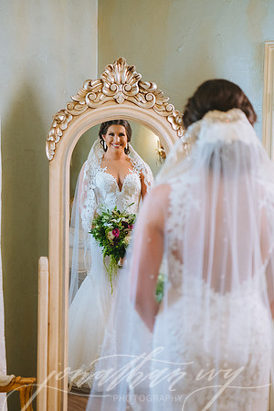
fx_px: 799
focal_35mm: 70
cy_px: 206
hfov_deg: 19.5
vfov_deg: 28.8
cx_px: 137
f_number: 2.8
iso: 1000
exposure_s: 1/160
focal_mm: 70
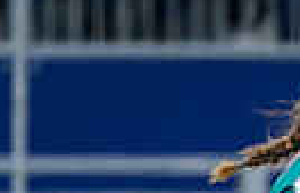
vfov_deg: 0.3
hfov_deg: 0.5
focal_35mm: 4263
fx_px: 35154
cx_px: 836
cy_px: 441
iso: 1250
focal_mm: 560
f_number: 4
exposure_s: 1/4000
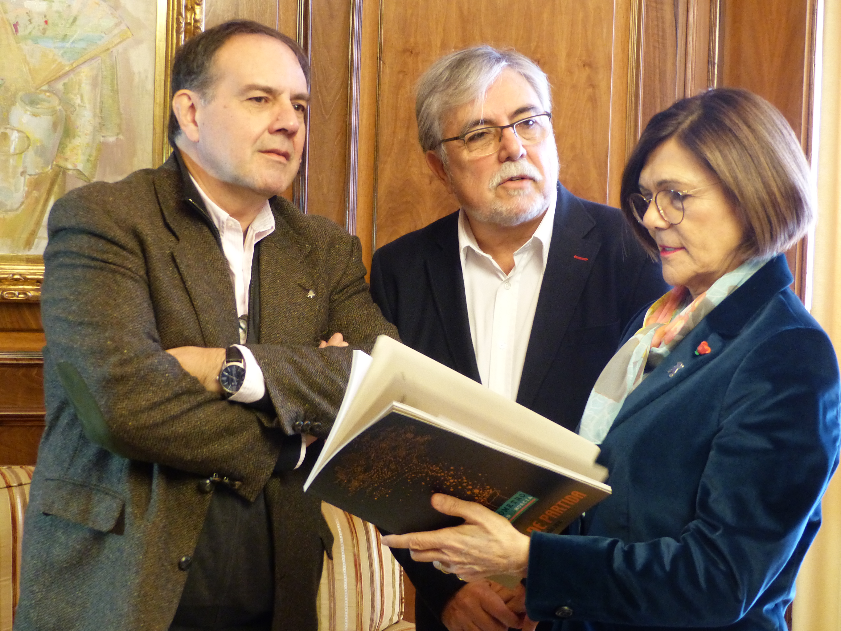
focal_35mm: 69
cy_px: 316
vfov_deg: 21.3
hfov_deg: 28.2
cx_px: 420
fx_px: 1676
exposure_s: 1/20
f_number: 2.8
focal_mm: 12.5
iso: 400
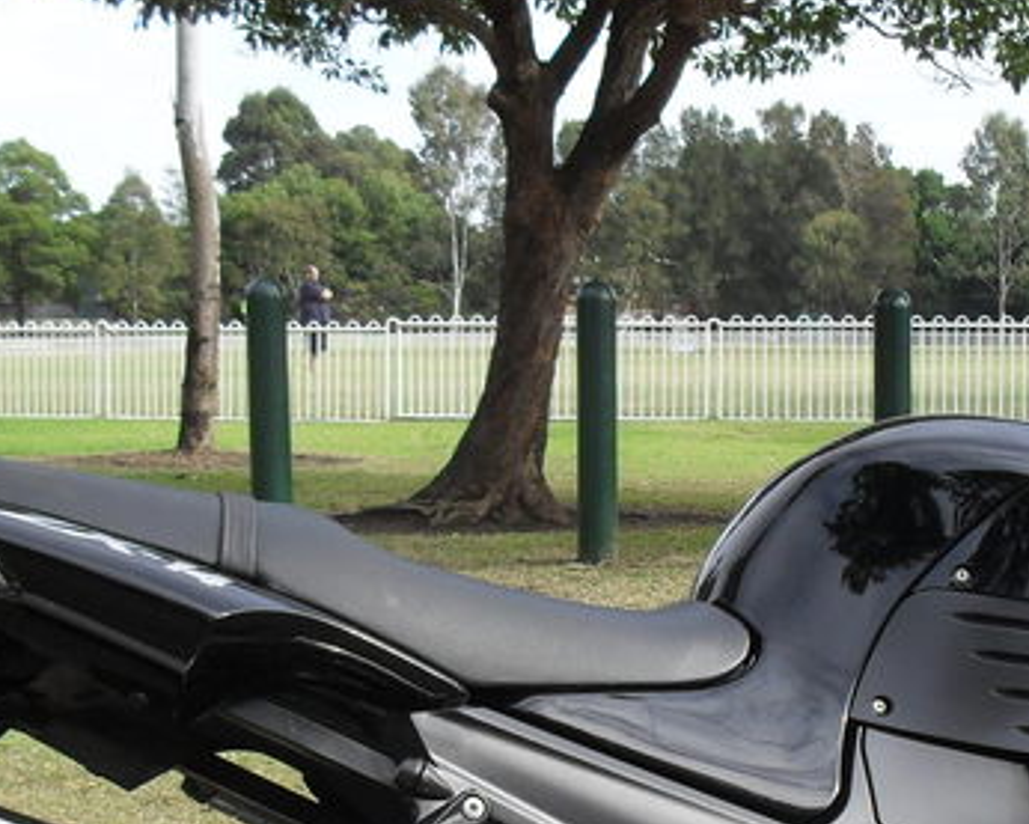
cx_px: 743
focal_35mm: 79
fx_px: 2407
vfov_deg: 19.1
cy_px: 729
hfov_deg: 23.9
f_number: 3.2
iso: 100
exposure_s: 1/500
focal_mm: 6.3
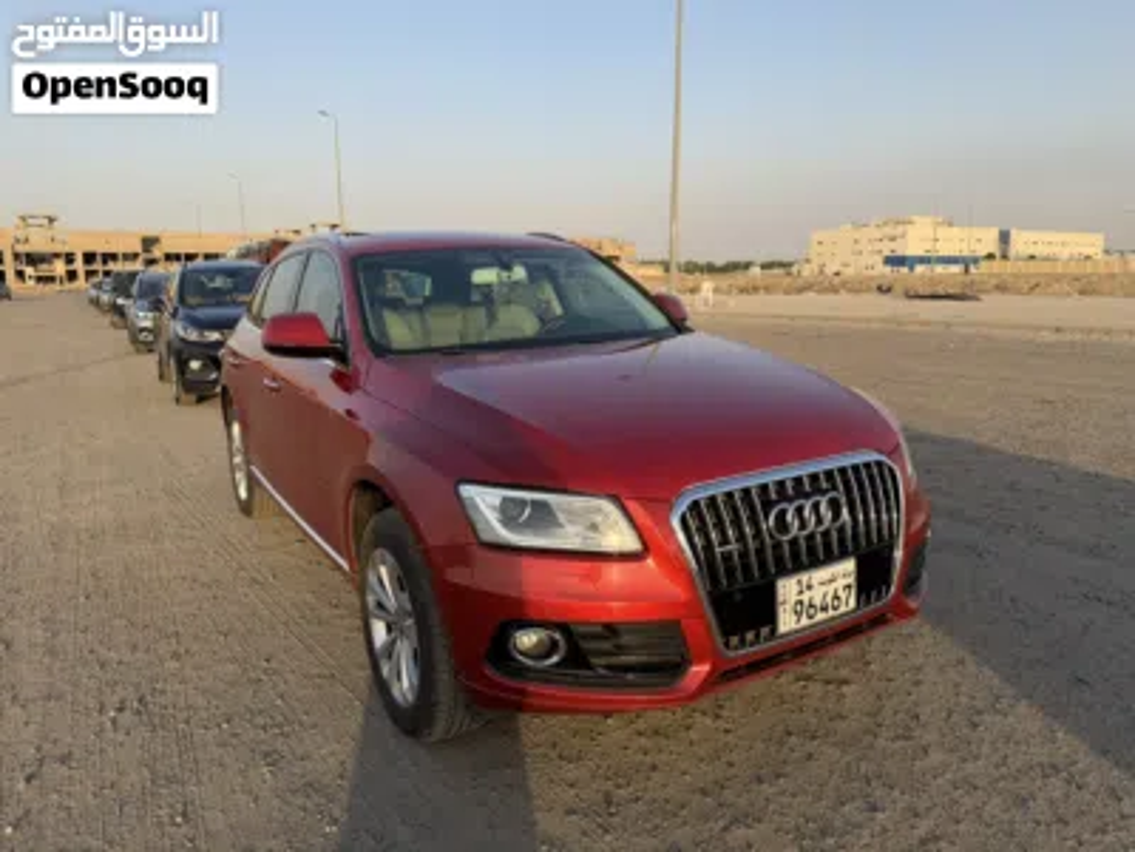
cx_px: 568
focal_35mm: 24
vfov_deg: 56.8
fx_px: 787
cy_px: 426
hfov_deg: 71.6
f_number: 1.78
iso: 80
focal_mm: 6.76
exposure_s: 1/1727
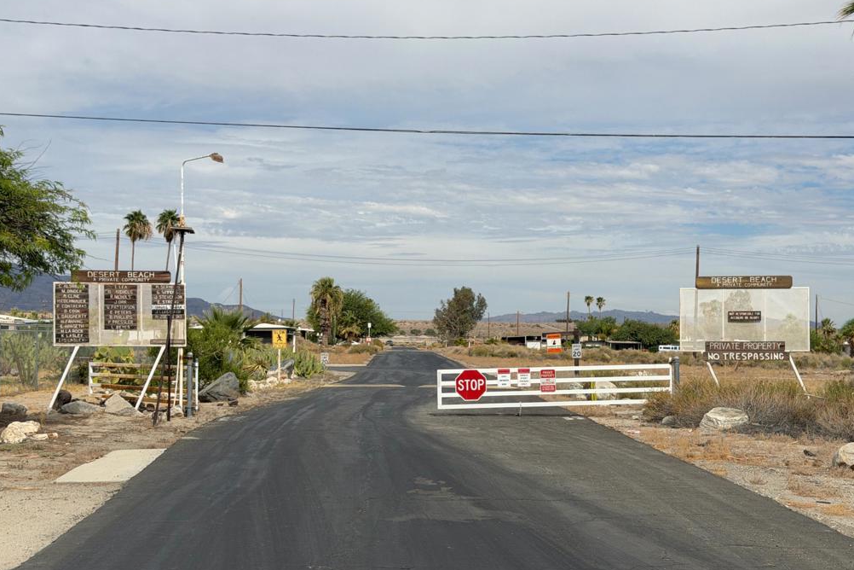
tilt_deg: +1.0
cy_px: 316
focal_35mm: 51
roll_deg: +0.4
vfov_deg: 26.5
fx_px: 1210
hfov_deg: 38.9
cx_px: 434
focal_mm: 6.76
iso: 100
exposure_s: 1/9901
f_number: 1.78
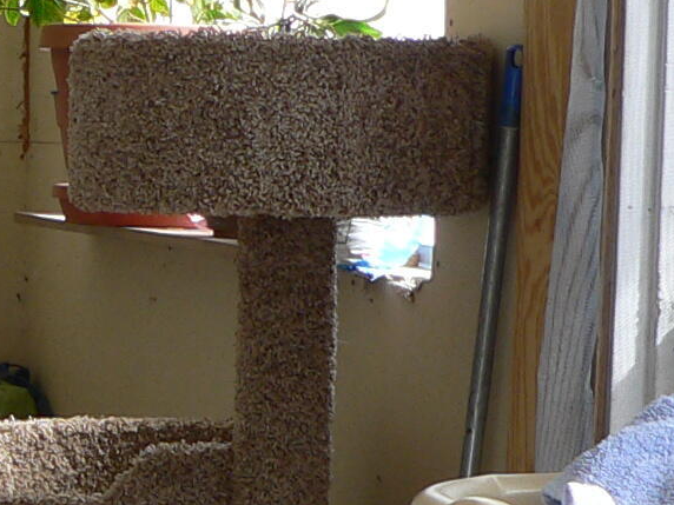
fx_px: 3135
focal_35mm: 161
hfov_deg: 11.9
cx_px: -200
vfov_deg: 9.2
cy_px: 478
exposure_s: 1/60
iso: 80
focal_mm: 6
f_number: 2.8
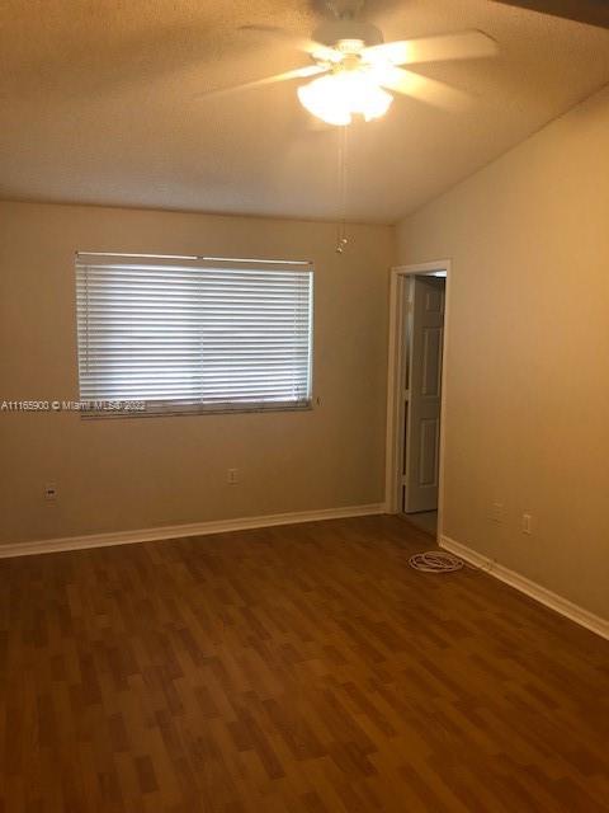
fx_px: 657
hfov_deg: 49.7
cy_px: 406
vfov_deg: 63.4
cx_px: 304
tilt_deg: -6.4
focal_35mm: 28
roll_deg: -1.4
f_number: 1.8
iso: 40
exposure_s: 1/30
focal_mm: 3.99
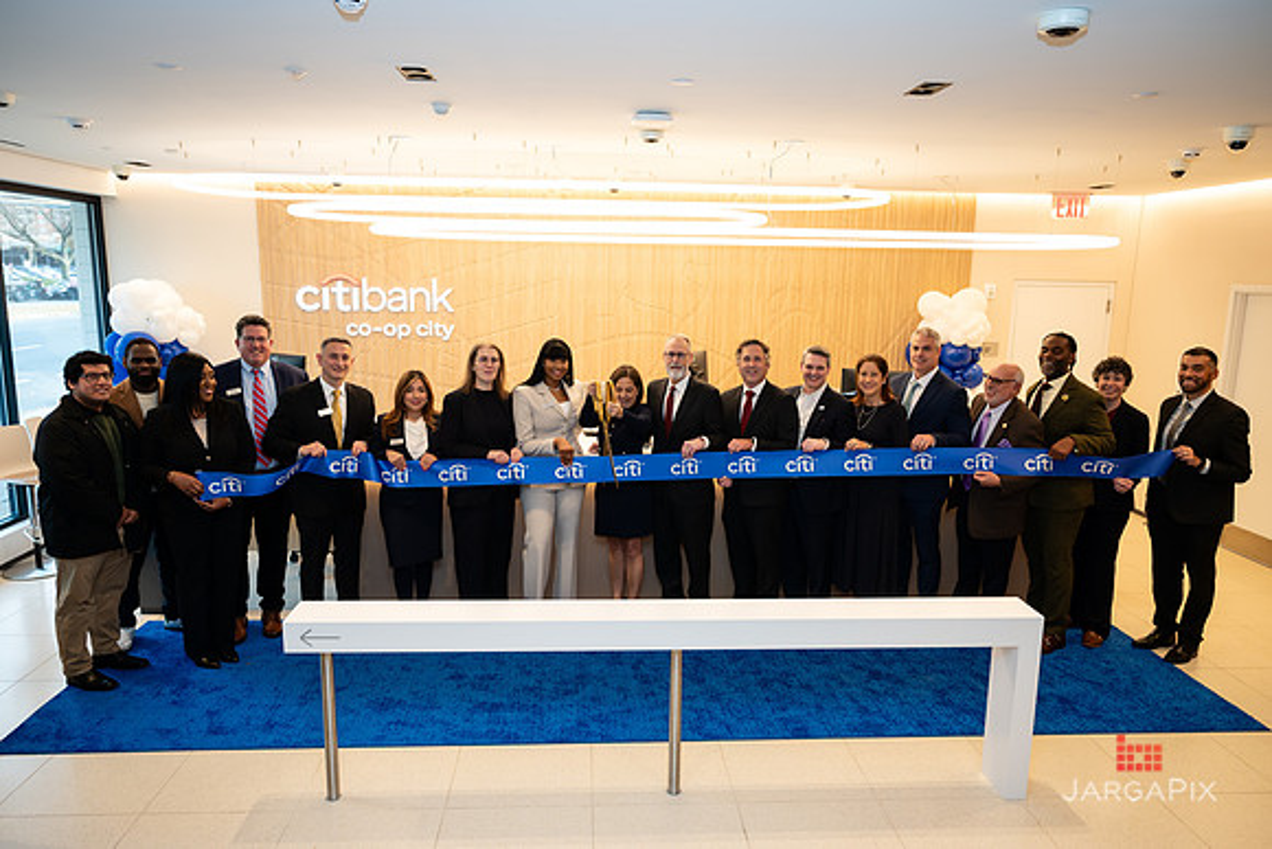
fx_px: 872
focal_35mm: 25
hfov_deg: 72.2
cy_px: 424
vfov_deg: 51.9
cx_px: 636
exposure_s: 1/160
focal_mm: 24
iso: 400
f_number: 3.2
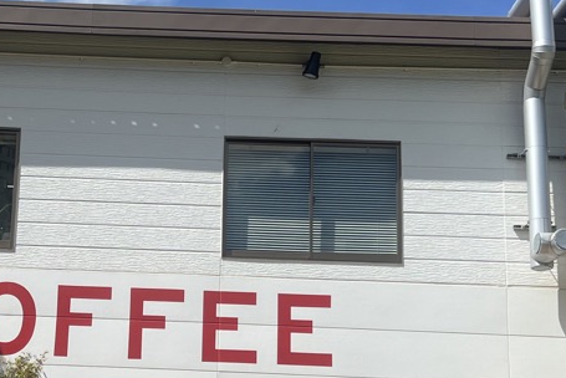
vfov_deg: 17.8
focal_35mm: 76
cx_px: 143
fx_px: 1196
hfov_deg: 26.3
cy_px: 295
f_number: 1.5
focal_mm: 5.7
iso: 50
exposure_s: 1/4630
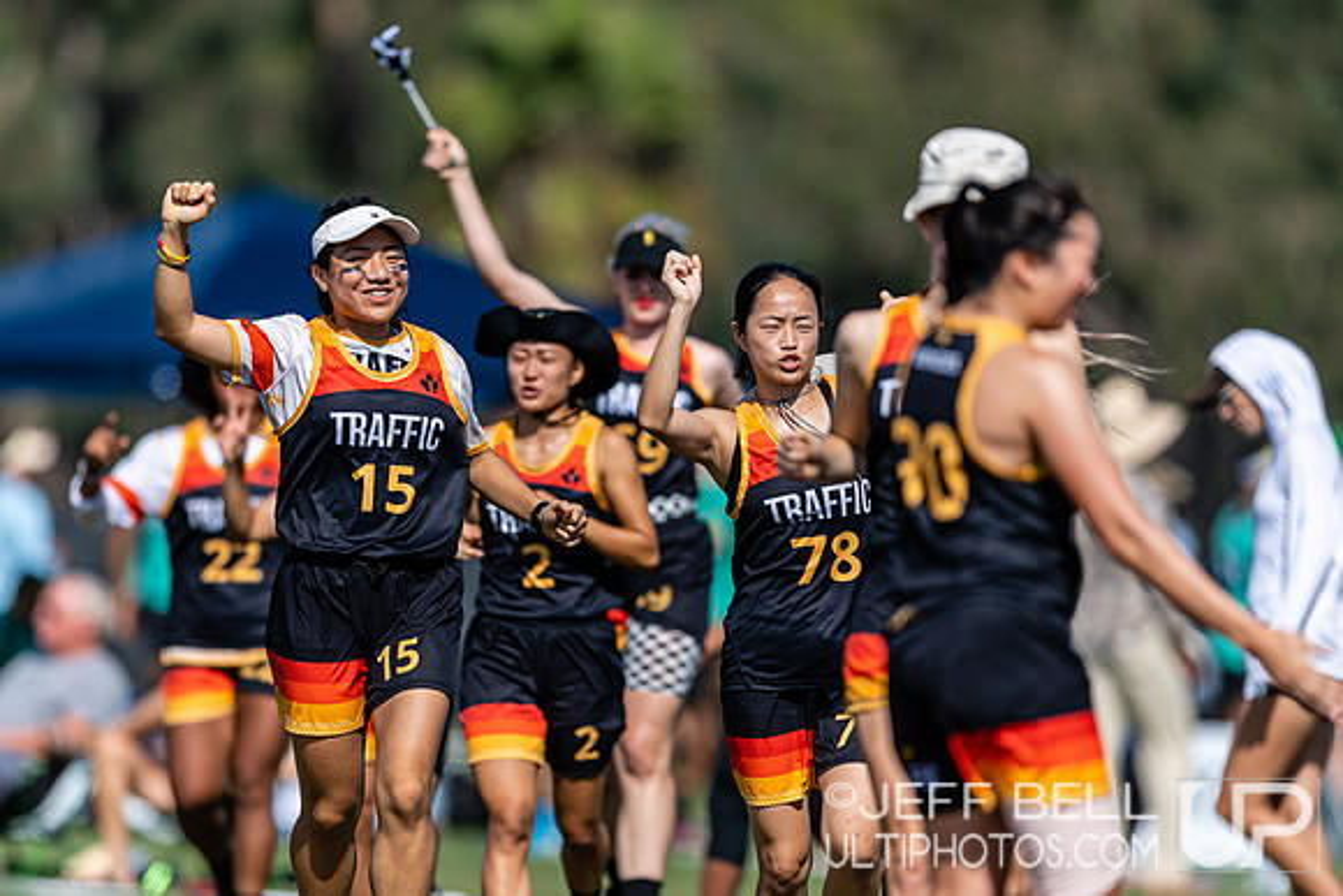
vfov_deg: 2.5
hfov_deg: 3.8
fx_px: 20175
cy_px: 500
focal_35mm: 541
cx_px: 581
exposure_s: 1/3200
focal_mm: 400
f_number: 2.8
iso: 100
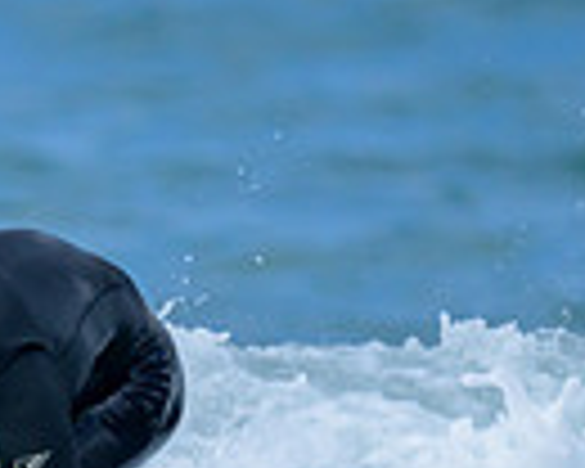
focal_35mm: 4029
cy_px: 675
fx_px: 69757
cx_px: -336
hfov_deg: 0.5
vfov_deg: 0.4
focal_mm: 800
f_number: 6.3
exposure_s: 1/2000
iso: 450
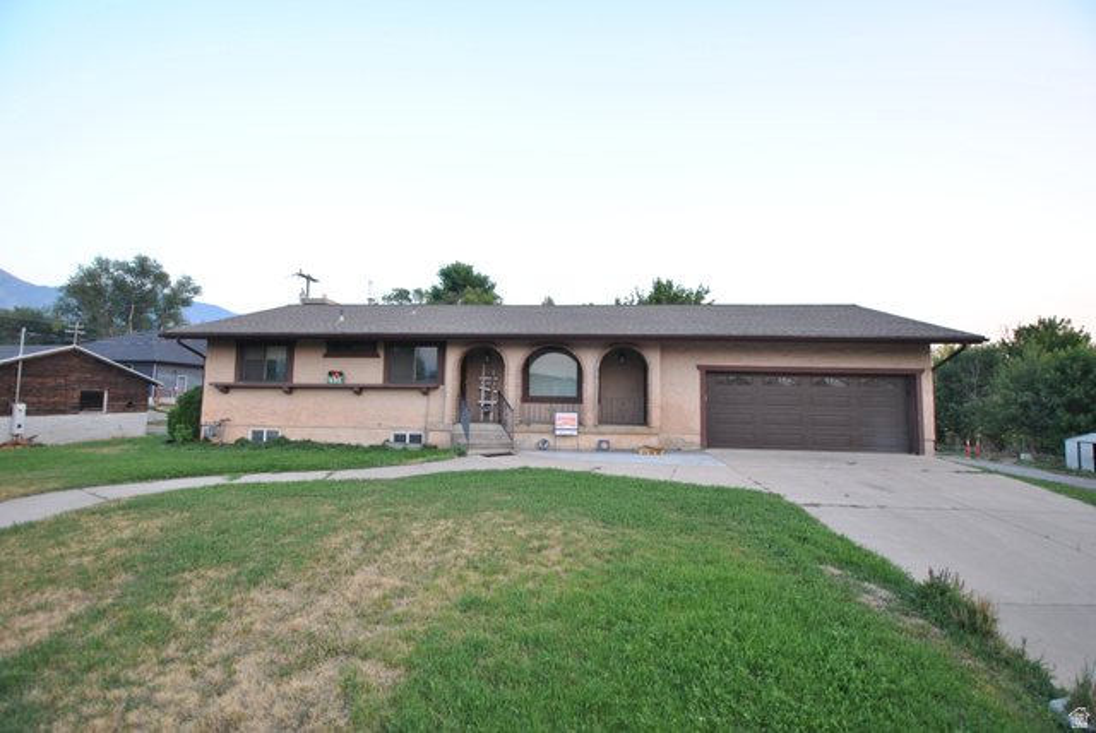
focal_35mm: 15
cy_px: 366
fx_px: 457
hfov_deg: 100.3
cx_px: 548
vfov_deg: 77.4
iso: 200
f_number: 4
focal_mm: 10
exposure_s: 1/60
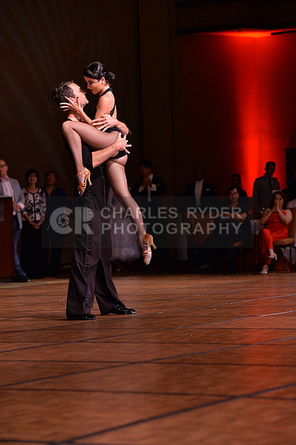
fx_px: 1546
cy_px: 222
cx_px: 148
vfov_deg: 16.4
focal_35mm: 125
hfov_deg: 10.9
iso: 2000
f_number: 5
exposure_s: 1/250
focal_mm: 125
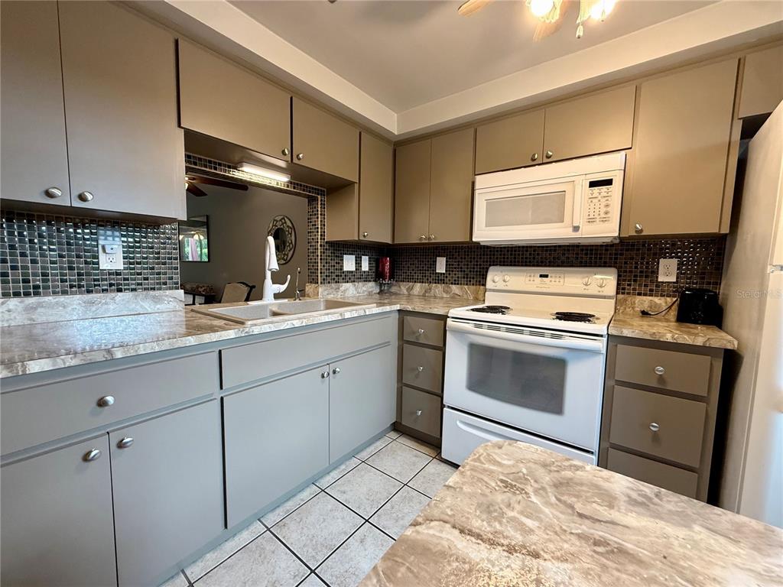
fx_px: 317
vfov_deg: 85.7
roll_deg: -1.2
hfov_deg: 102.1
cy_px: 294
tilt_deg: -6.2
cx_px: 392
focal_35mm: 14
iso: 200
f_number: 2.2
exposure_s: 1/120
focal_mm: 2.22
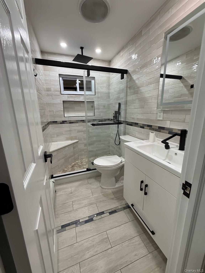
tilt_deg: -12.7
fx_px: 111
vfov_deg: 102.1
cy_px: 136
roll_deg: +1.0
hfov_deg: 85.7
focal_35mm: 14
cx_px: 102
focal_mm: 2.22
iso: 160
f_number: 2.2
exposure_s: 1/120
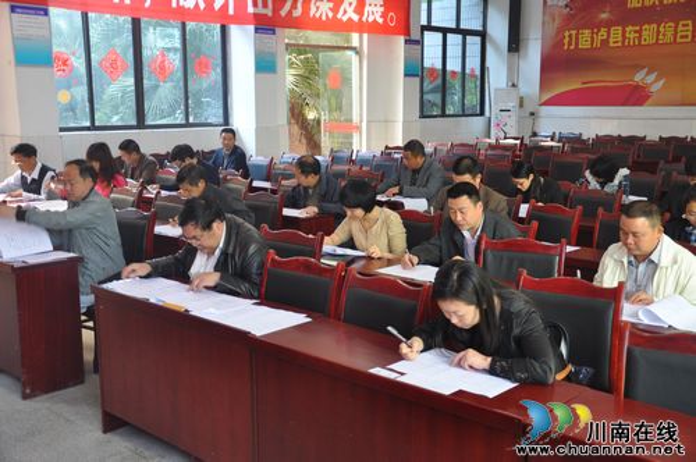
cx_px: 348
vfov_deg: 31.8
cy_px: 231
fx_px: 811
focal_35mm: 42
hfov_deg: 46.5
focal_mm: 28
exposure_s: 1/20
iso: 400
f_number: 4.2
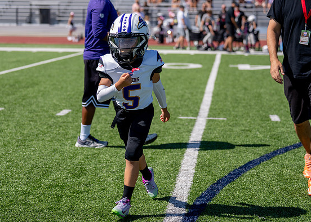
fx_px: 795
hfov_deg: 22.1
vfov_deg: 15.9
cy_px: 96
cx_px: 126
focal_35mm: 90
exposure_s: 1/2500
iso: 125
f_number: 2.8
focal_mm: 70
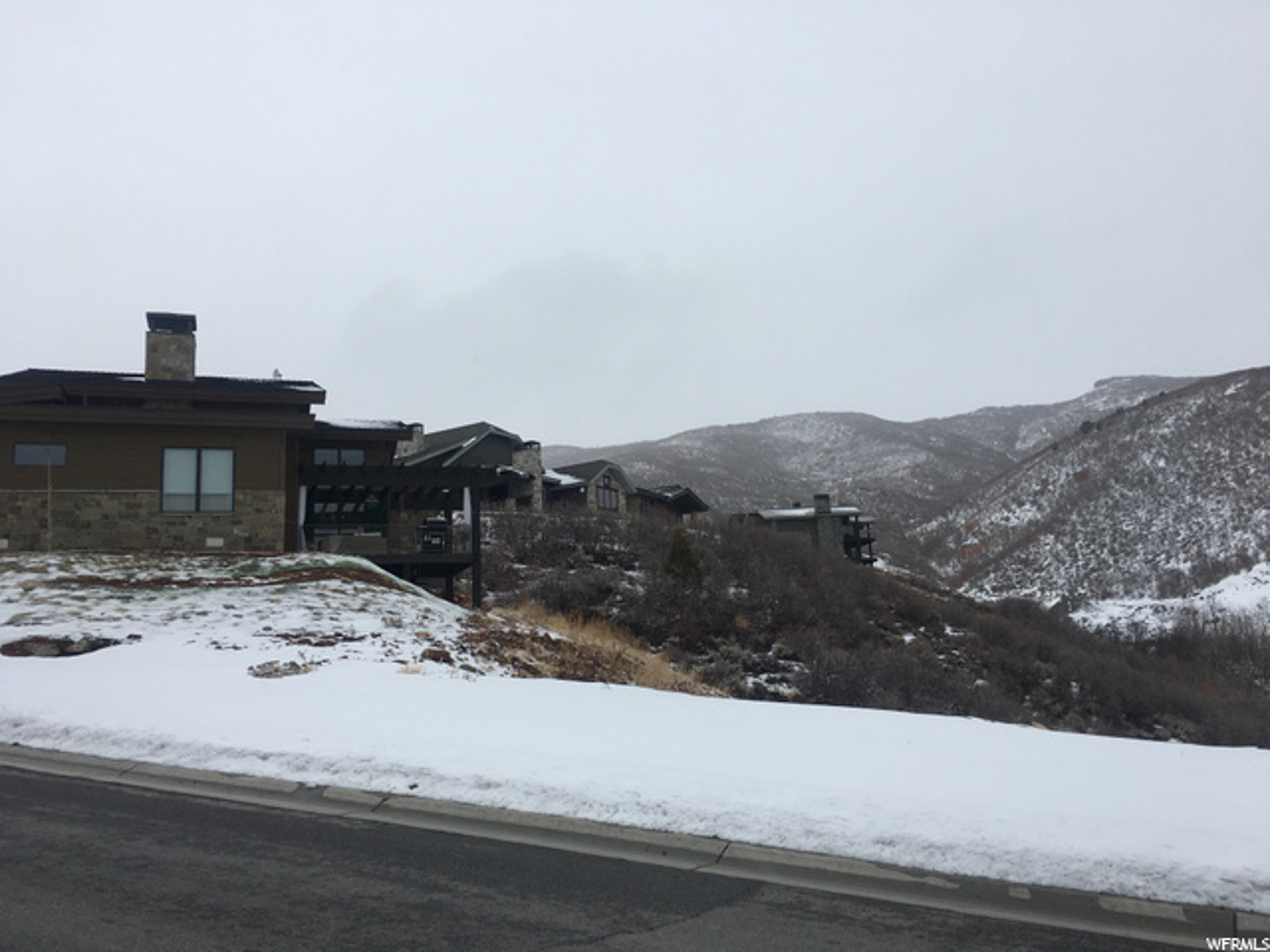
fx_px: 1064
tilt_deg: +10.1
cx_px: 635
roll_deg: +3.1
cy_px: 476
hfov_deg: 61.7
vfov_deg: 48.2
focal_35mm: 29
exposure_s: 1/1148
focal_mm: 4.15
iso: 25
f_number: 2.2
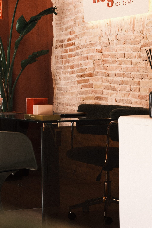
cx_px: 39
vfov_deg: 16.0
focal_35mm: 128
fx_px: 811
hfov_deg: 10.7
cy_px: 94
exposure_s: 1/75
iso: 400
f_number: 4.8
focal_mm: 50
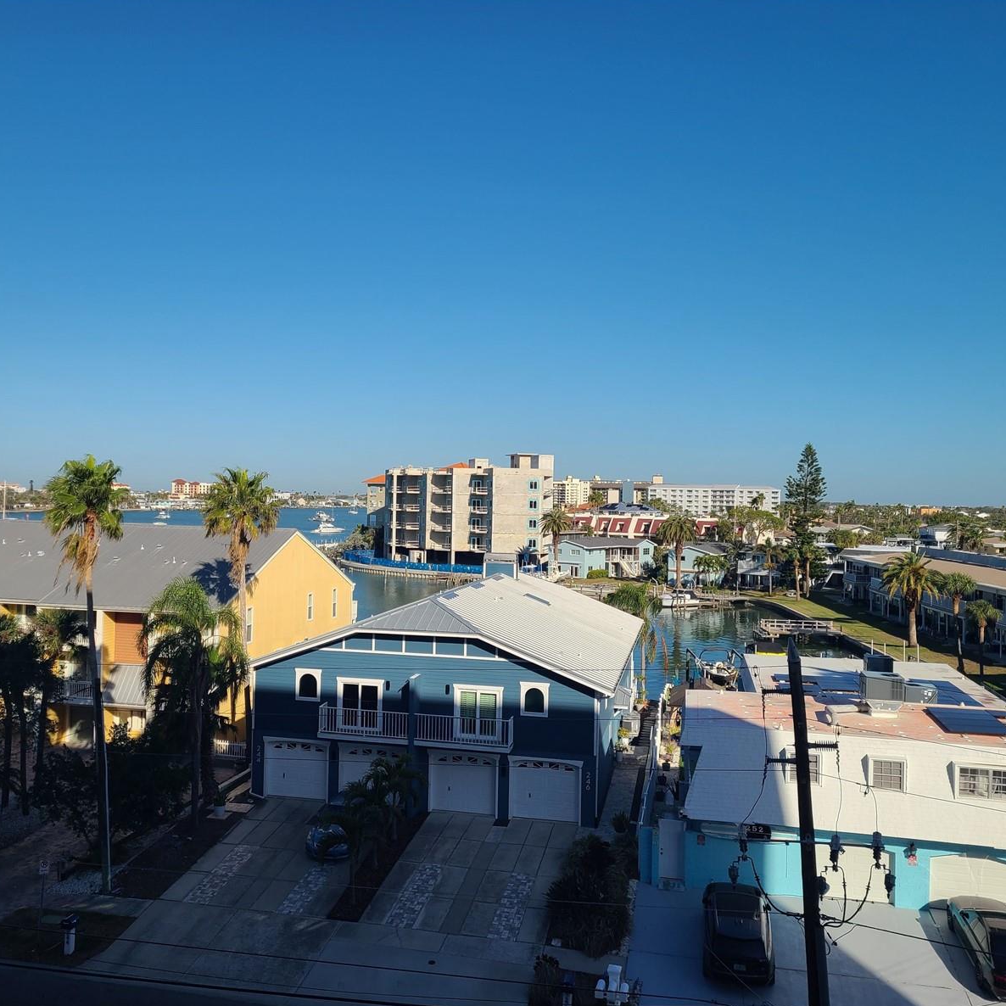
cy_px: 502
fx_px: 1019
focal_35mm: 31
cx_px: 453
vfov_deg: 52.5
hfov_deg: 52.4
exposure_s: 1/4010
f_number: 1.8
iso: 40
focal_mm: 5.4
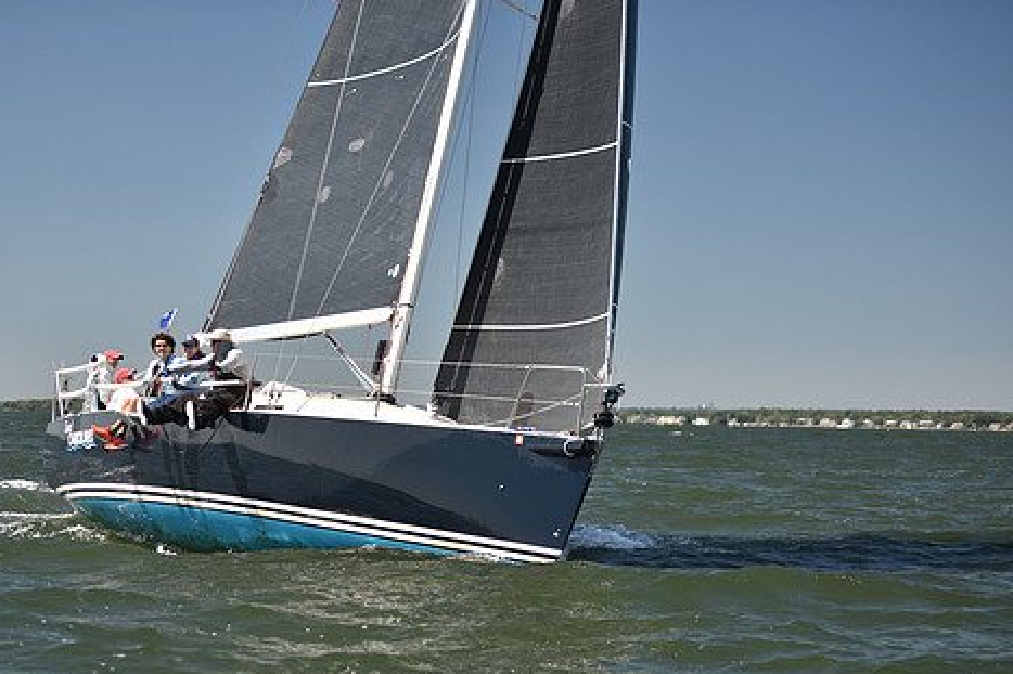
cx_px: 410
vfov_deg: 15.7
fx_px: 2447
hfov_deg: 23.4
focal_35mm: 87
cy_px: 415
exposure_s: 1/1250
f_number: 2.8
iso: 250
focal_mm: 70
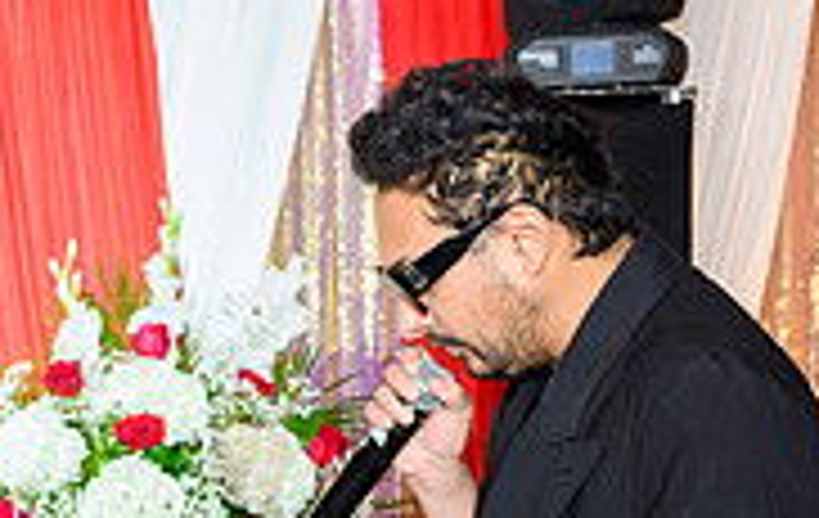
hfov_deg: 18.8
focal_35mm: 107
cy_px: 526
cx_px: -14
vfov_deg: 12.2
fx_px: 2396
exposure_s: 1/200
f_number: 3.5
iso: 1250
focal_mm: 29.5
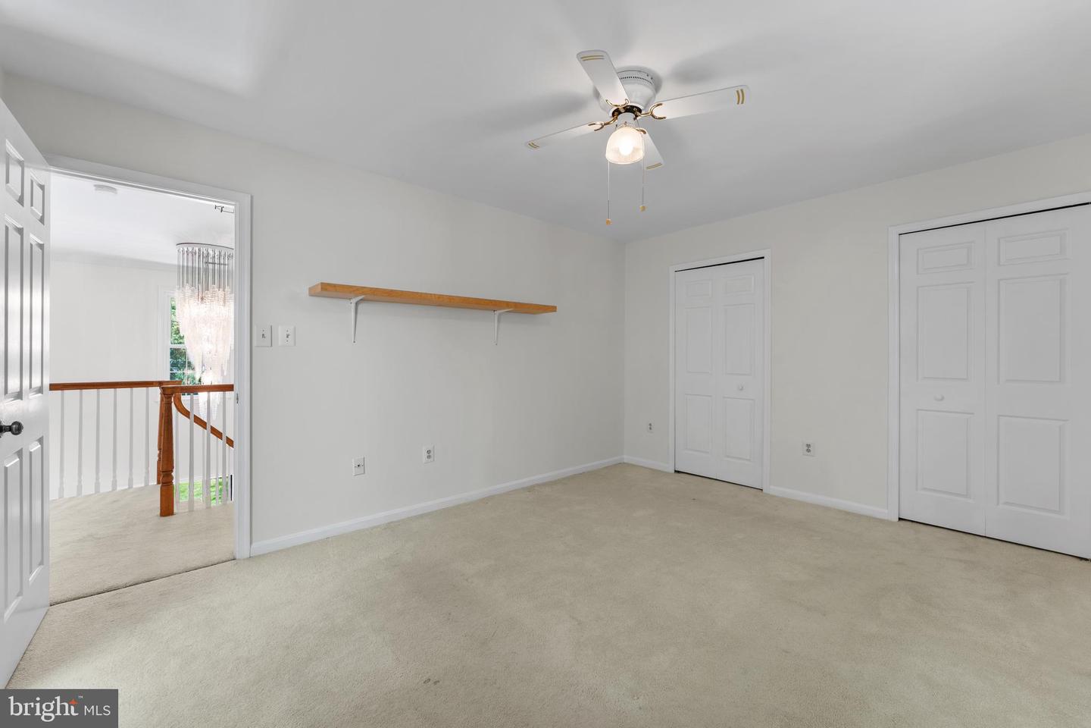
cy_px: 364
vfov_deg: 81.2
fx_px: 424
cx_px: 546
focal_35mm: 14
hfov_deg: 104.3
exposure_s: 1
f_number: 8
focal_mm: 14
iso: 100
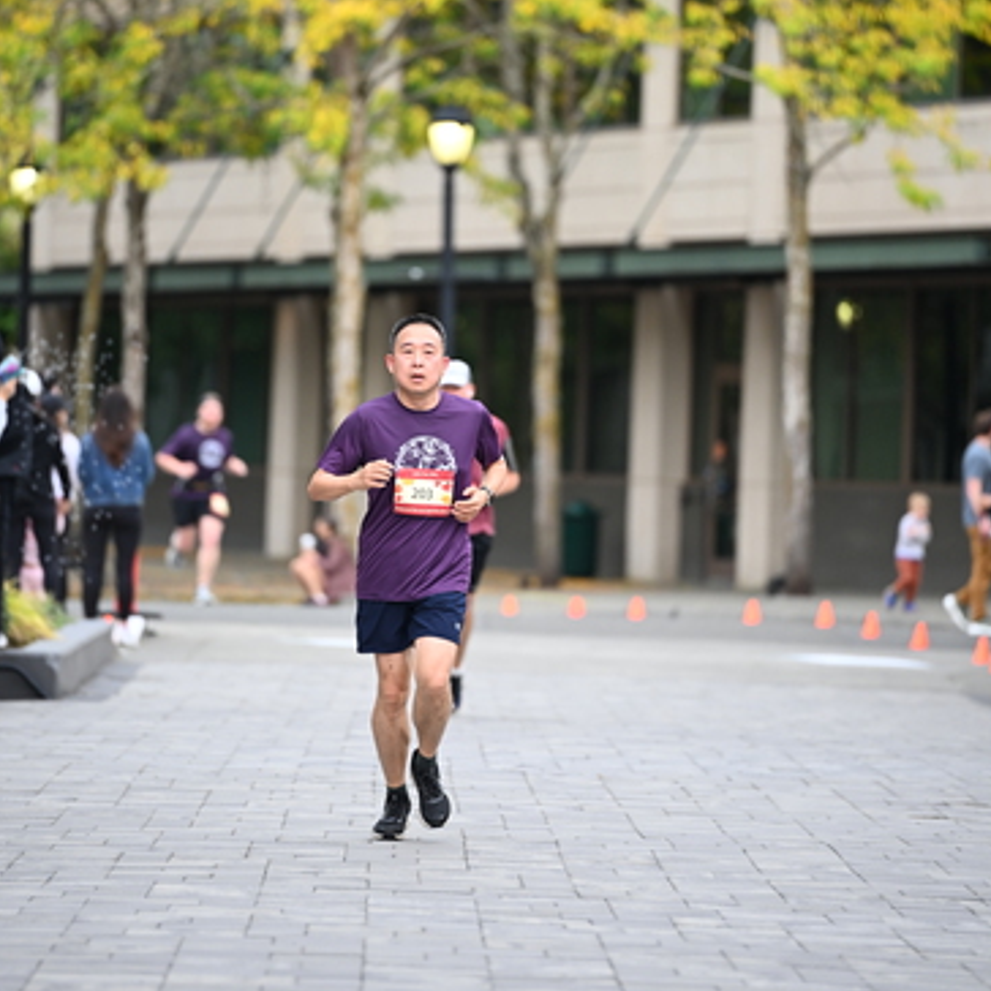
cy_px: 338
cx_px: 497
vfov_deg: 6.8
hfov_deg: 6.8
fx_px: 8324
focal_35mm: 257
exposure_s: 1/1250
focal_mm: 200
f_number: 2.8
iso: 640
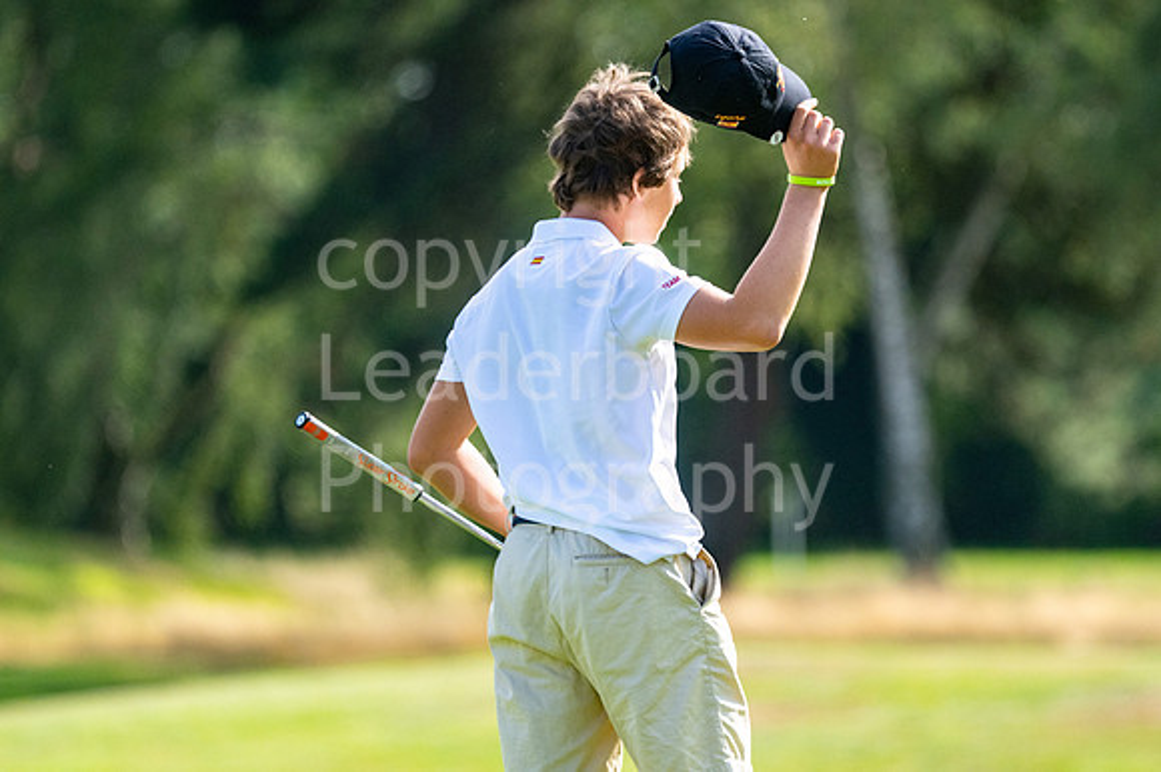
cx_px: 580
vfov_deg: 3.1
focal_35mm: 450
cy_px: 386
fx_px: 14504
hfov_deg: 4.6
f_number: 4
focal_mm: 300
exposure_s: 1/4000
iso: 500
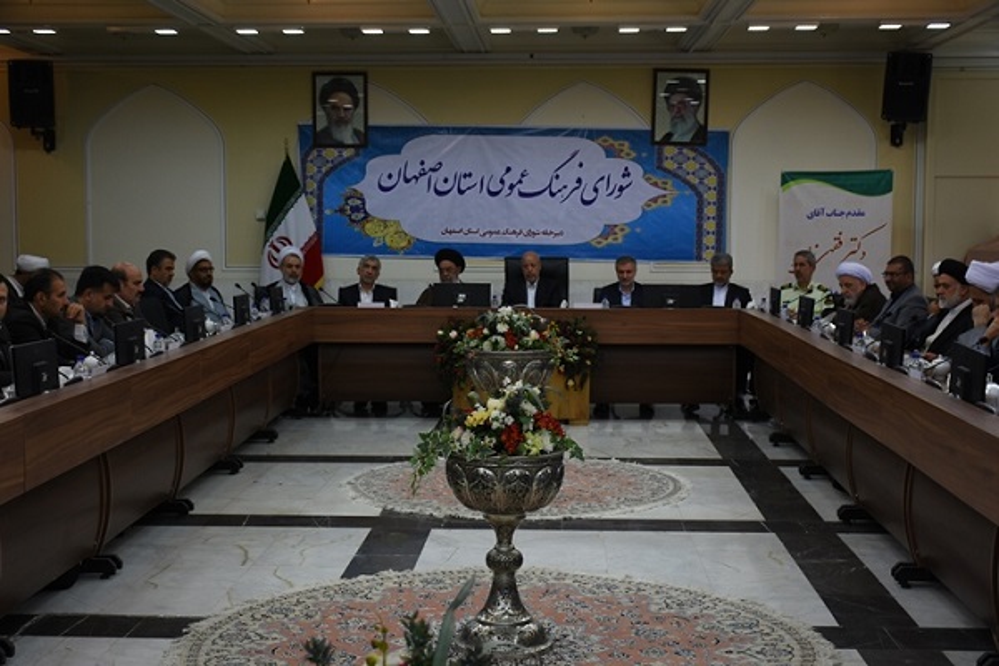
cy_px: 333
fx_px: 1415
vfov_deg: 26.5
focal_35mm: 51
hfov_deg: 38.9
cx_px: 500
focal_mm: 34
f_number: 4.2
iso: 400
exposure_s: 1/50
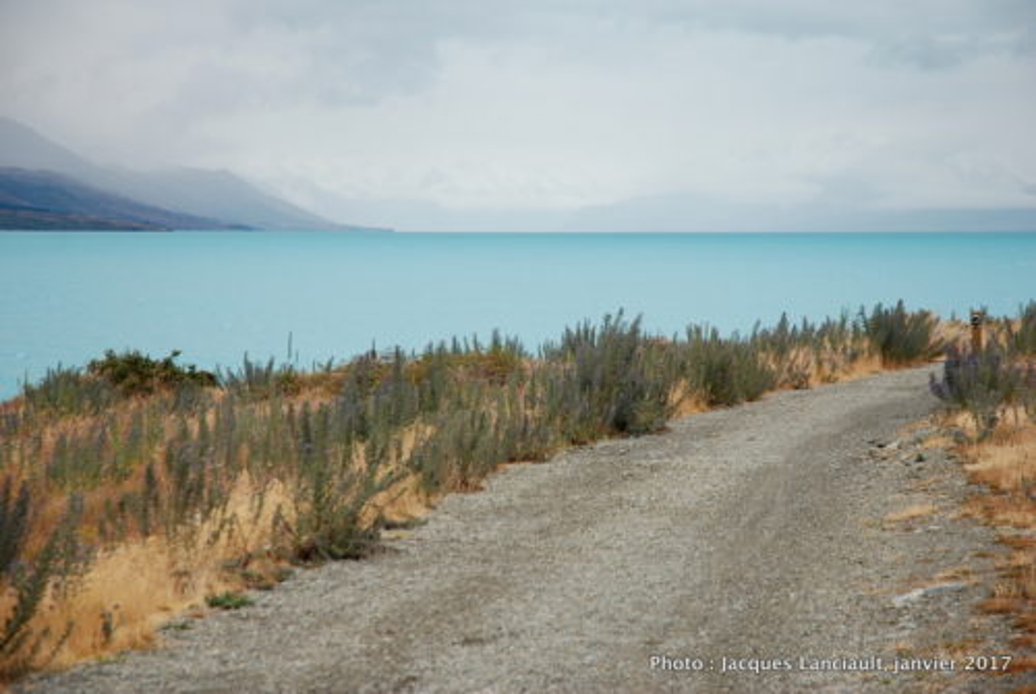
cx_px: 518
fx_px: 3026
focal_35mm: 105
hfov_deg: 19.4
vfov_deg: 13.1
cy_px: 347
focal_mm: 70
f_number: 4.5
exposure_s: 1/320
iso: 100
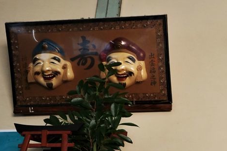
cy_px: 163
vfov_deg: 16.3
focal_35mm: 81
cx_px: 241
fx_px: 513
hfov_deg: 23.6
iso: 500
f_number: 4
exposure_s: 1/160
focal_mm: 21
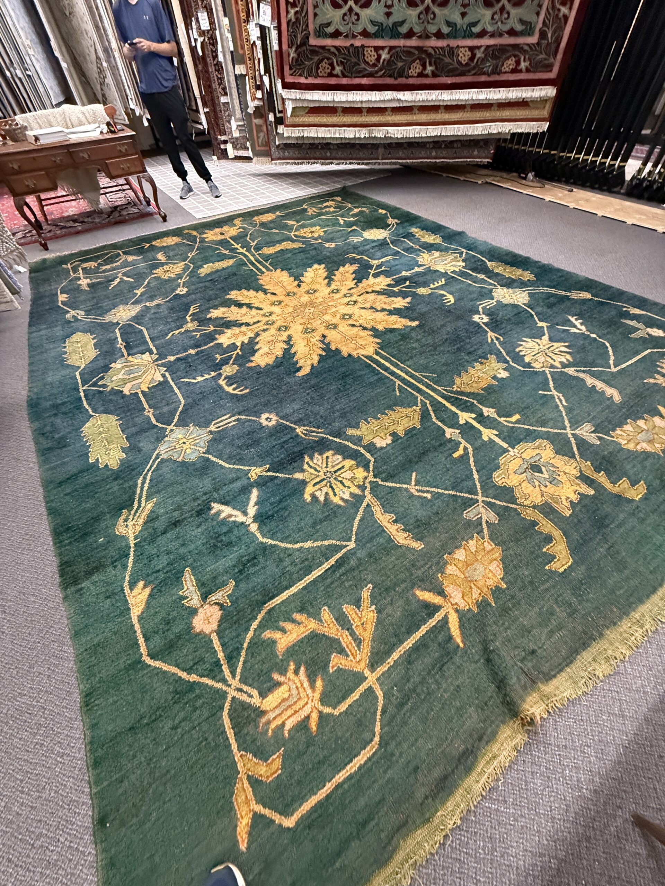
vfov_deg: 102.1
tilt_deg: -48.0
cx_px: 332
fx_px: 359
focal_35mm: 14
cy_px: 443
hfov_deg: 85.7
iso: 800
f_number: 2.2
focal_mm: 2.22
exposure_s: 1/60
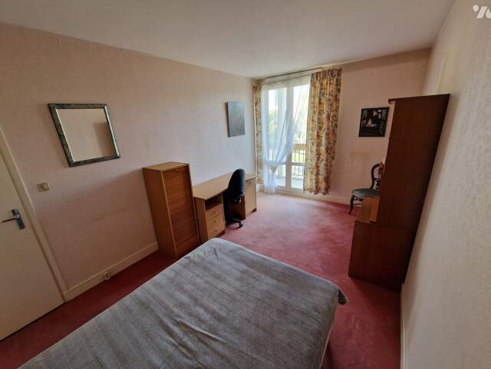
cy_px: 184
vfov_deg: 89.9
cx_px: 246
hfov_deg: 106.2
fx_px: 184
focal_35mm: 13
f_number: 2.2
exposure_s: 1/50
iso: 200
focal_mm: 2.2
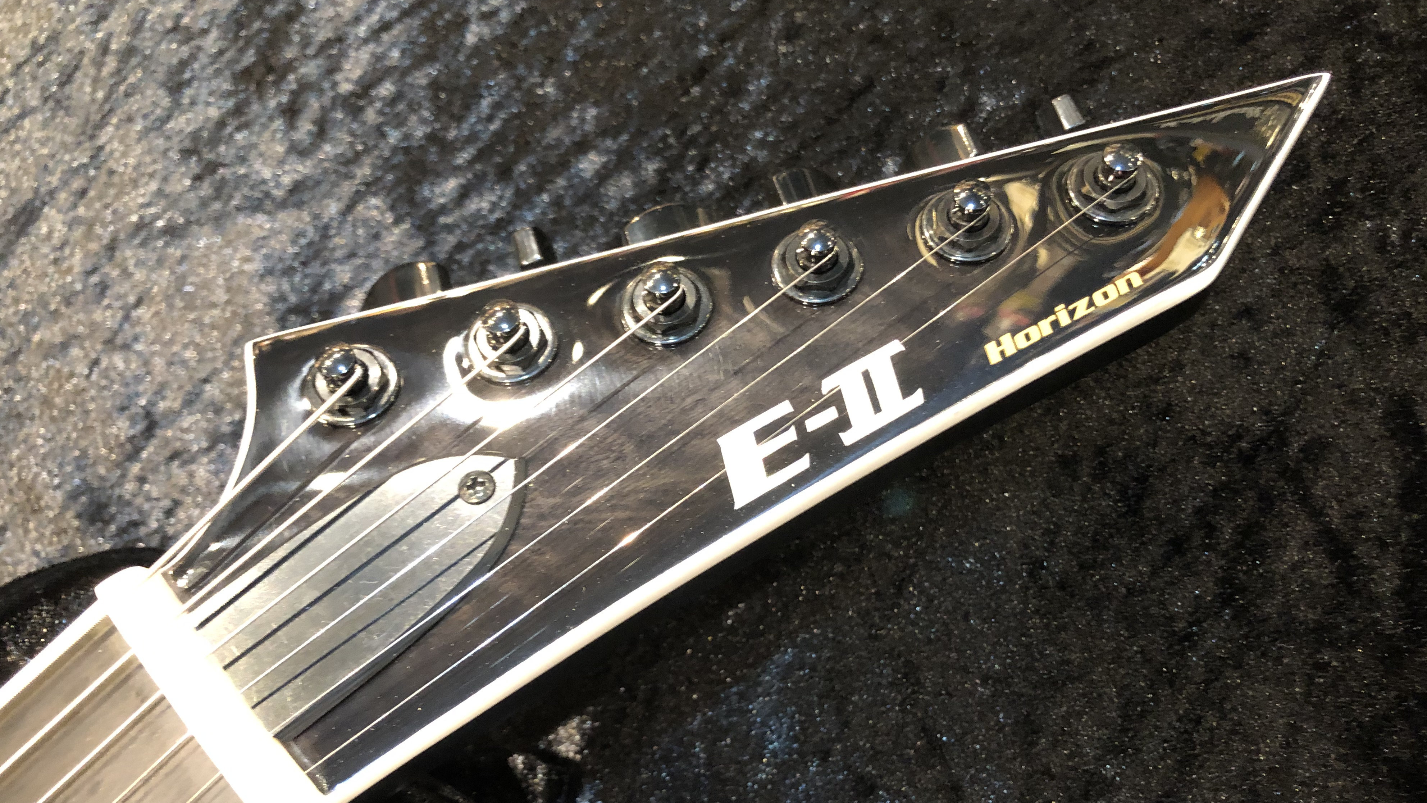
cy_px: 470
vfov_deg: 37.7
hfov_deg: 62.6
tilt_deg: -68.6
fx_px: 1173
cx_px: 719
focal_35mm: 31
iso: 80
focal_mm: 3.99
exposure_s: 1/6
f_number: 1.8
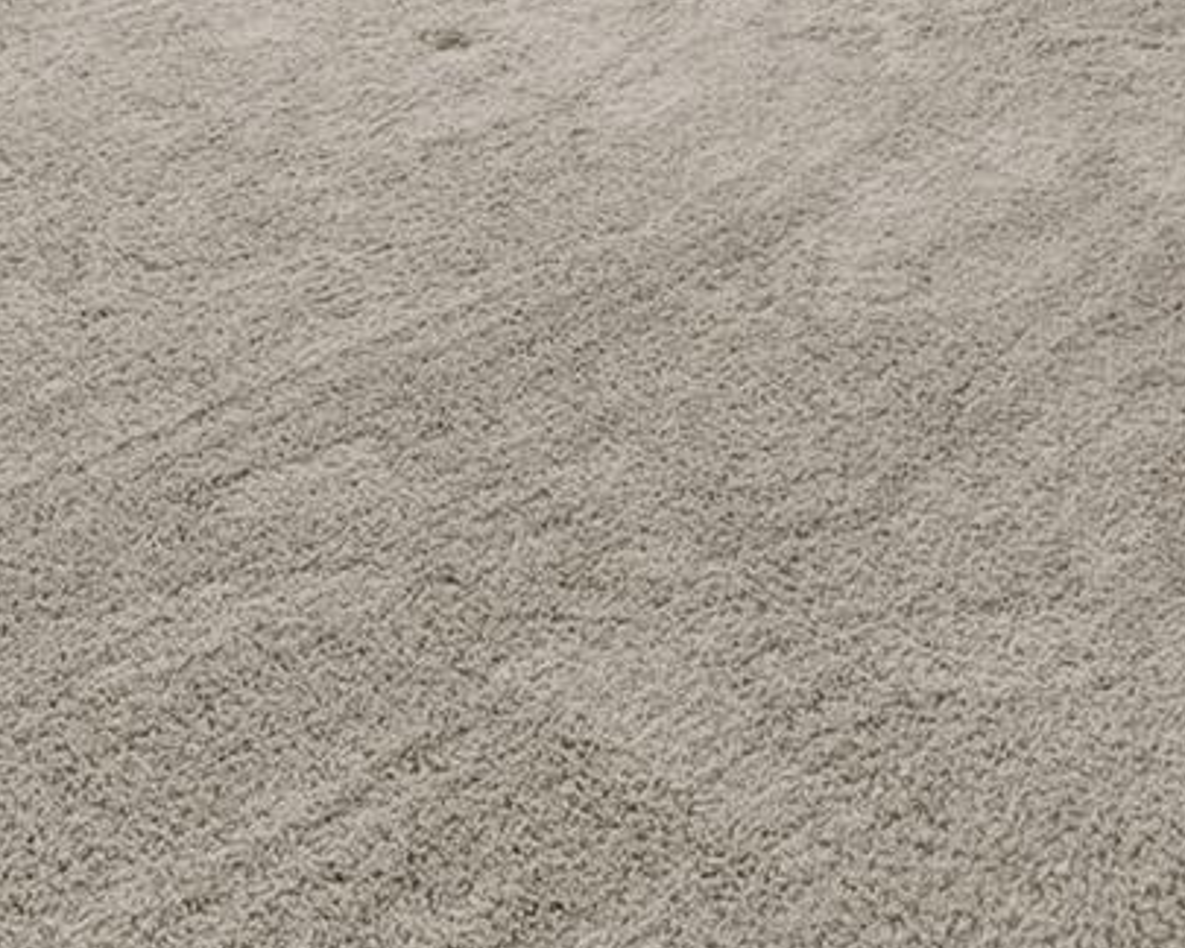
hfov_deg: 32.4
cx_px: 881
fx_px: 1999
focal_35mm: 57
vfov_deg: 18.7
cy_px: -875
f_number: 9
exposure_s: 1/30
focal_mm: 12
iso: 250
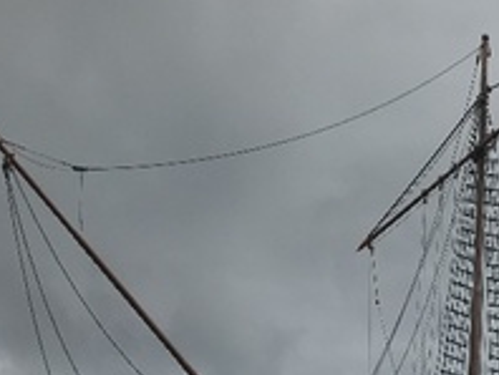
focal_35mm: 79
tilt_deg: +21.3
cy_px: 405
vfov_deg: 18.1
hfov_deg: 22.8
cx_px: 592
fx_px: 1140
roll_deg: +0.8
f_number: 1.8
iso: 20
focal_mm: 3.99
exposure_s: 1/3300
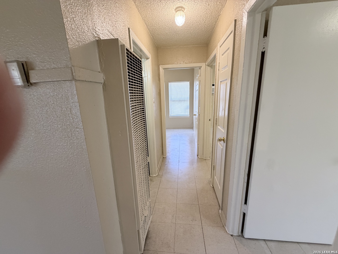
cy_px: 127
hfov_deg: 102.1
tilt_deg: -13.1
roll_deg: +2.4
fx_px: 137
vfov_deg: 85.7
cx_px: 169
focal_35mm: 14
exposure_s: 1/60
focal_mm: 2.22
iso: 250
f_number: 2.2
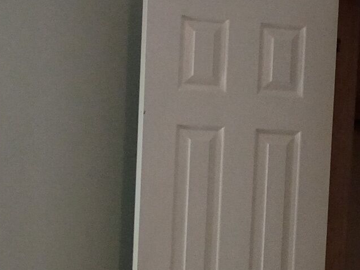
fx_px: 1446
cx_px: 334
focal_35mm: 139
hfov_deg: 14.0
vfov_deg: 10.6
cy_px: 277
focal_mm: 4.27
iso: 197
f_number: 1.8
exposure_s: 1/60
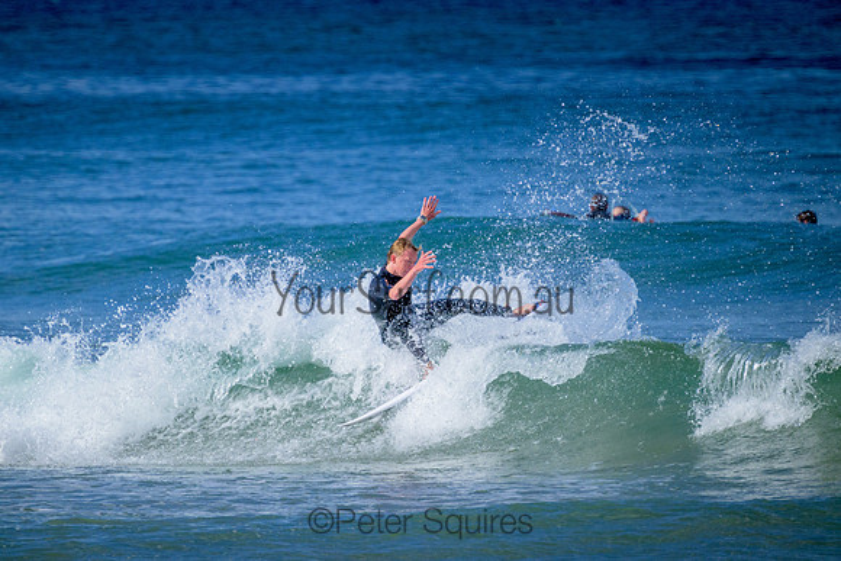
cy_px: 280
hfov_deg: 2.6
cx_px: 420
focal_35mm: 800
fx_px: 18692
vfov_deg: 1.7
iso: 2200
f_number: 11
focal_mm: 800
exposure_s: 1/1250
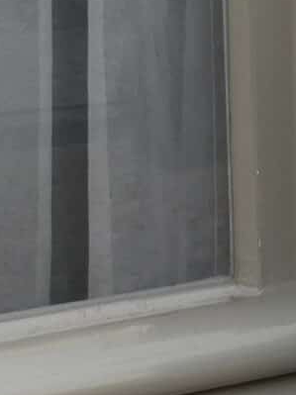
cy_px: 56
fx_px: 2270
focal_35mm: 199
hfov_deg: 6.9
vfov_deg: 9.9
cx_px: 820
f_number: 3.5
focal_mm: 5.4
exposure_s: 1/100
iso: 80
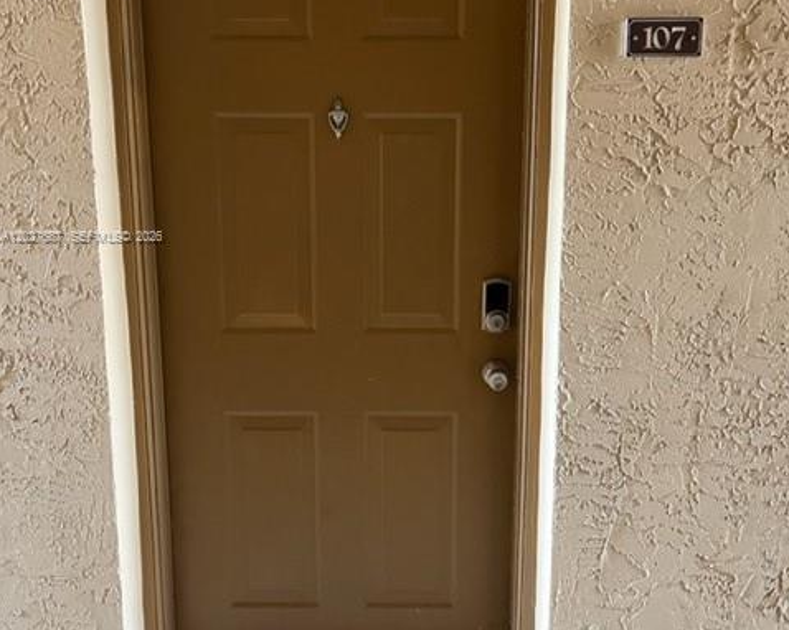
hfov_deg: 52.9
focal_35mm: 34
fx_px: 794
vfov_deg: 43.0
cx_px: 394
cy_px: 237
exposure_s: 1/57
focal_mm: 5.1
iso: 500
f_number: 1.6
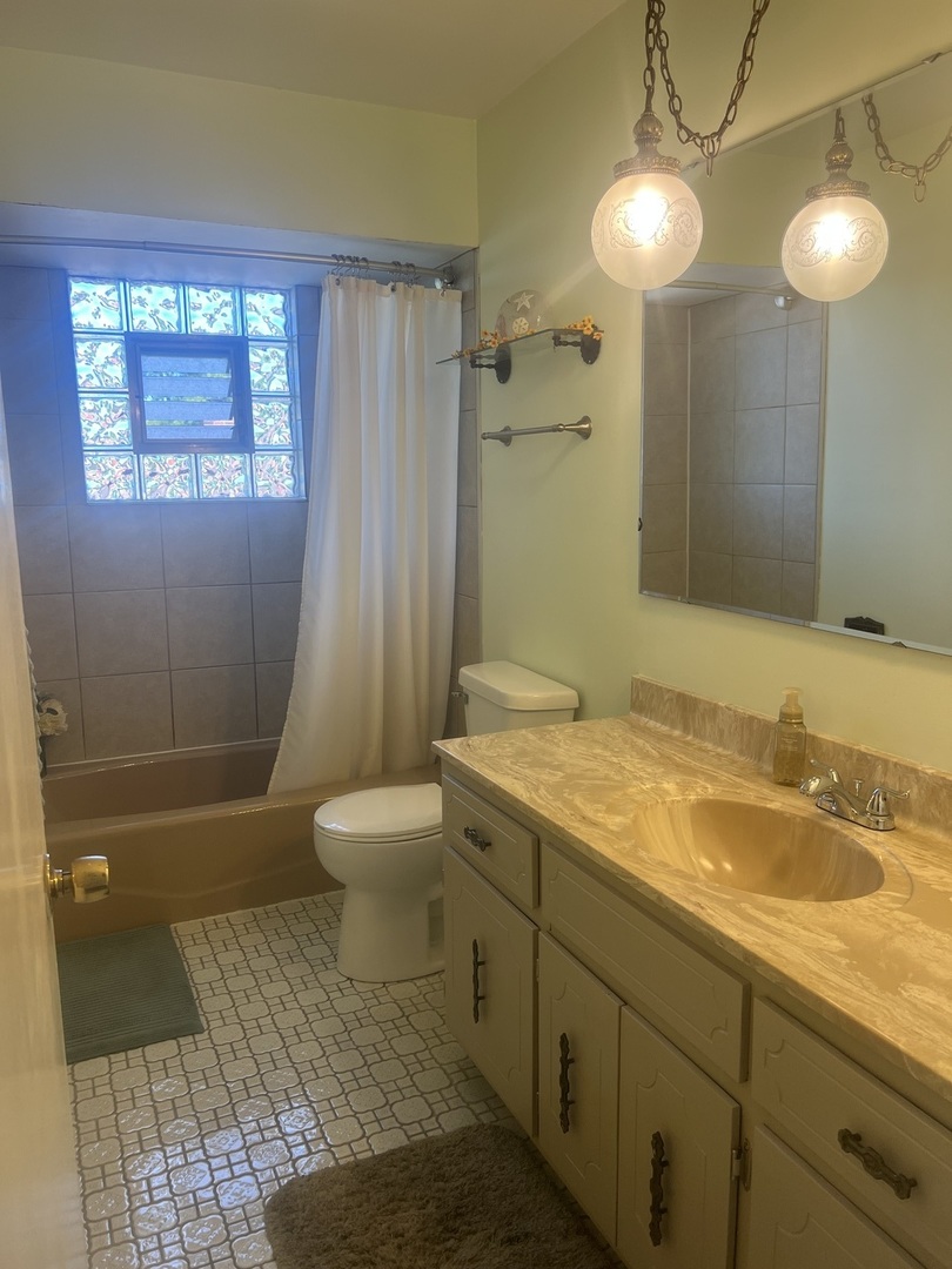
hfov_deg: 53.1
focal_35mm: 26
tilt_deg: -9.0
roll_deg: +0.5
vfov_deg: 67.3
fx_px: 953
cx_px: 476
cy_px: 634
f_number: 1.5
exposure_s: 1/144
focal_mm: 5.7
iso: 64
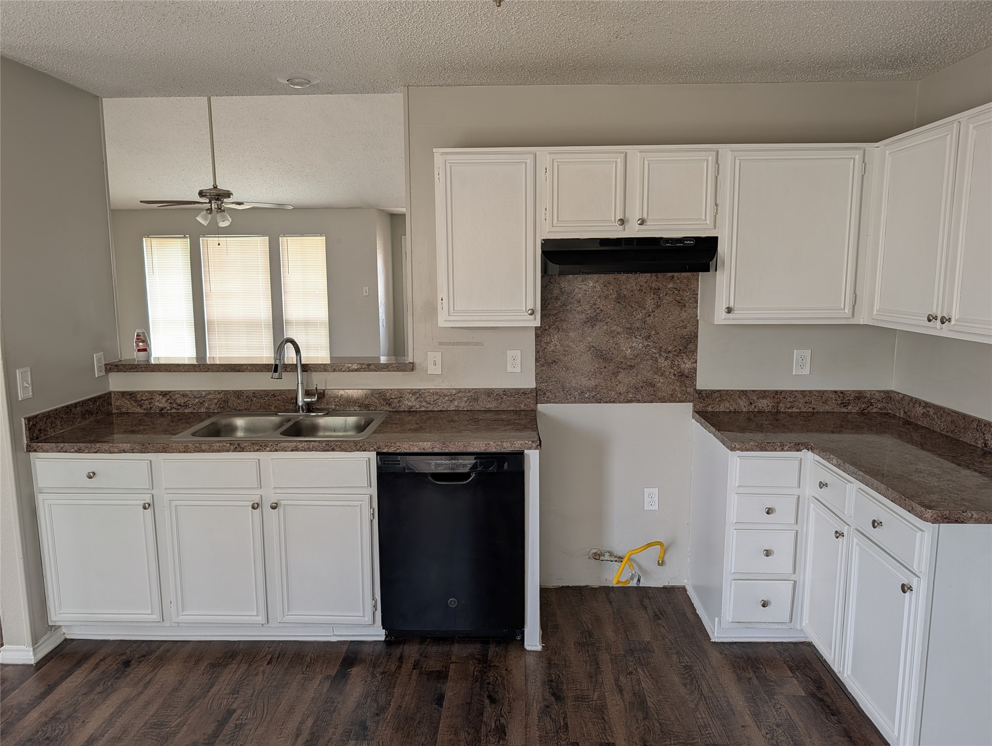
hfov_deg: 71.5
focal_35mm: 24
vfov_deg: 56.9
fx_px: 689
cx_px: 496
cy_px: 373
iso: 35
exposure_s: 1/30
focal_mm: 6.9
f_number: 1.68
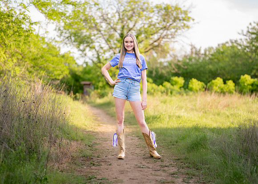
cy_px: 95
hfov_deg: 30.1
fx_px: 479
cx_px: 127
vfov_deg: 21.8
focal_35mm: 65
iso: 200
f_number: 1.2
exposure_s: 1/1250
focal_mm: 50
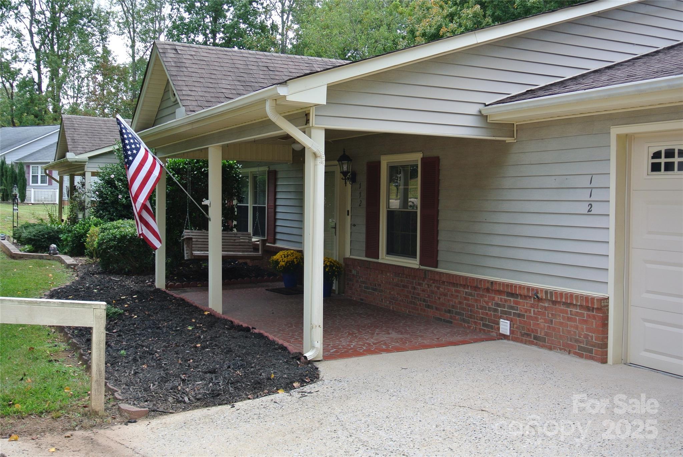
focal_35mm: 39
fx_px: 741
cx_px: 342
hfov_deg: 49.5
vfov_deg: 34.3
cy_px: 228
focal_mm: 14.5
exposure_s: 1/80
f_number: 4
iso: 100
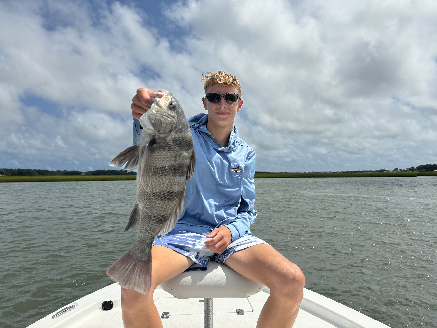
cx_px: 218
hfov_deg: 71.6
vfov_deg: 56.8
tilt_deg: +1.4
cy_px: 164
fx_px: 303
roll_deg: +0.5
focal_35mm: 24
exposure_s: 1/12346
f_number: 1.78
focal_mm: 6.76
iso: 80
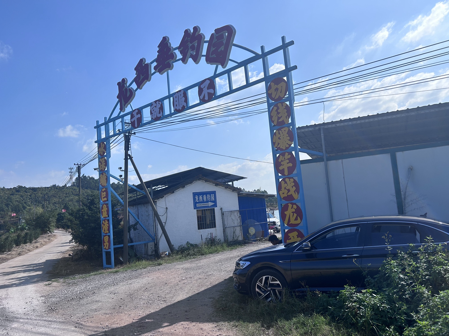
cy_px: 168
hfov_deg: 67.3
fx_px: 337
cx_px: 224
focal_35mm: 26
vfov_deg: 53.1
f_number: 1.5
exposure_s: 1/9434
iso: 50
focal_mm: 5.7
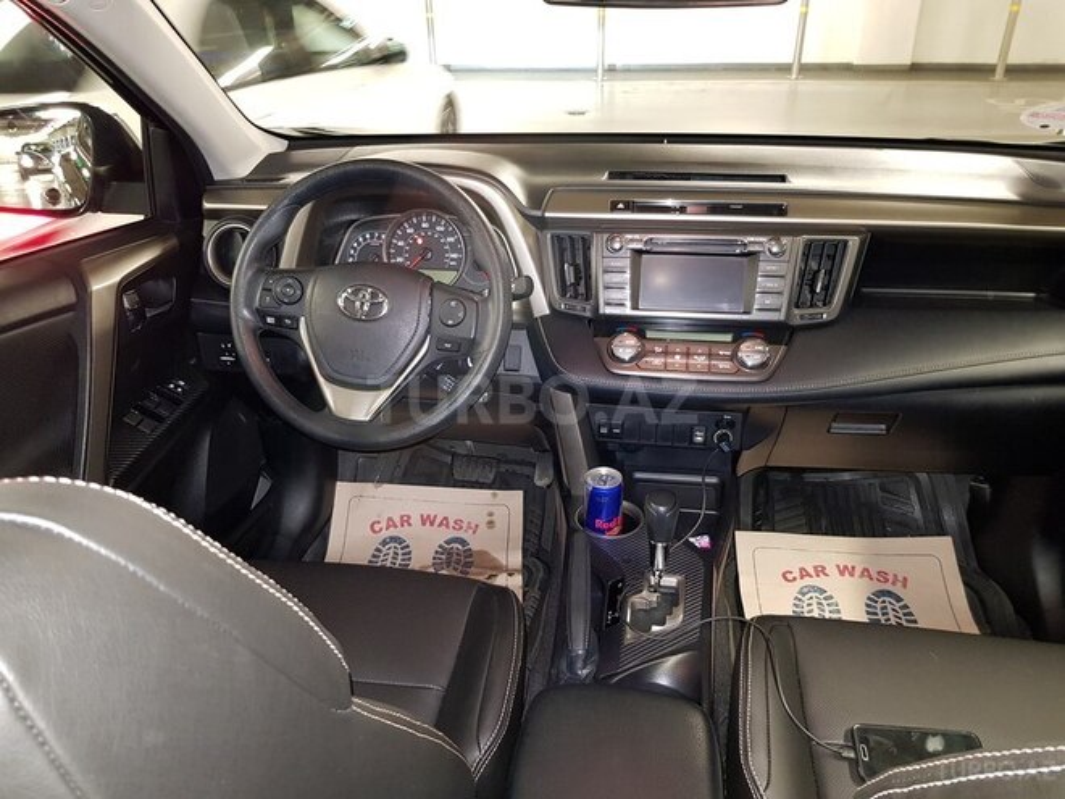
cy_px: 400
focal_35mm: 26
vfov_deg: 53.1
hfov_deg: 67.3
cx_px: 532
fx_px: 800
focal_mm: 4.2
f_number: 1.7
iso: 160
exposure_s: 1/10
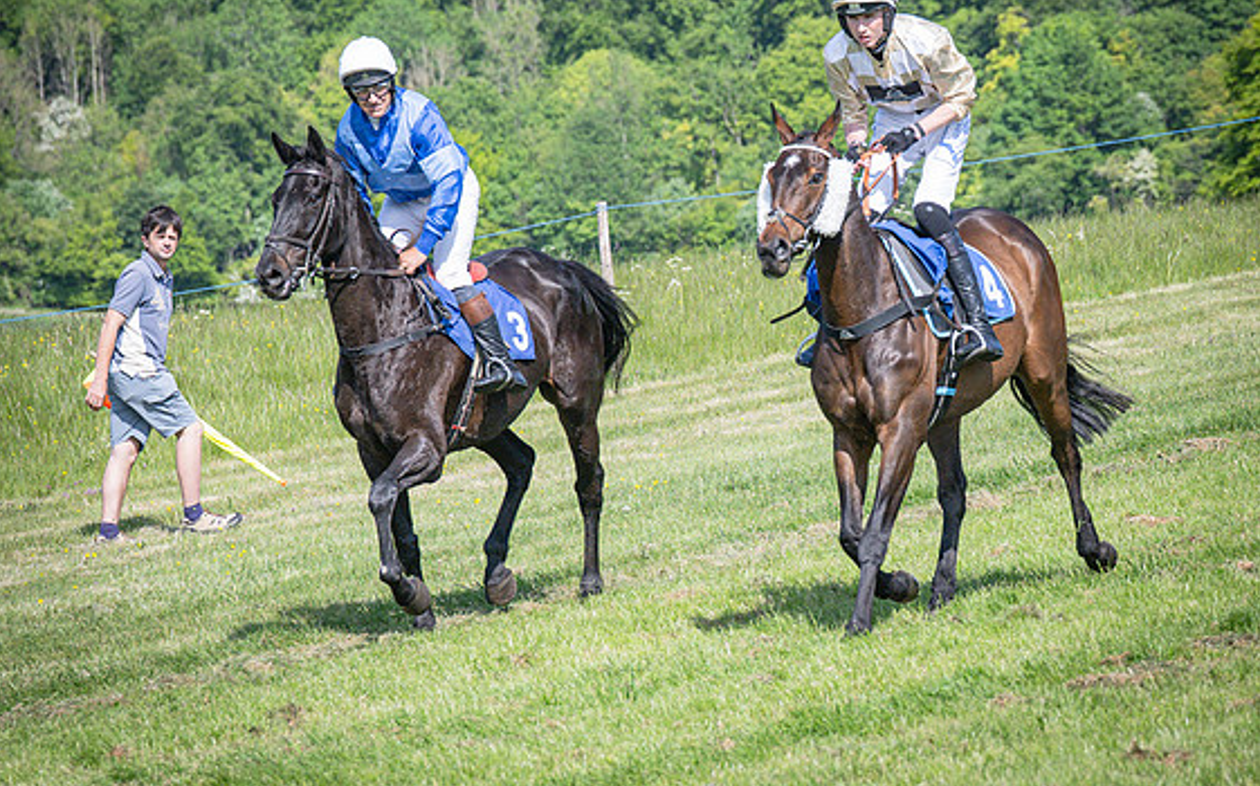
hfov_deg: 9.2
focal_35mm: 228
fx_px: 7825
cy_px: 361
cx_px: 713
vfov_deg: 5.8
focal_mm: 99
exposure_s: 1/3200
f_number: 4
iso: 400
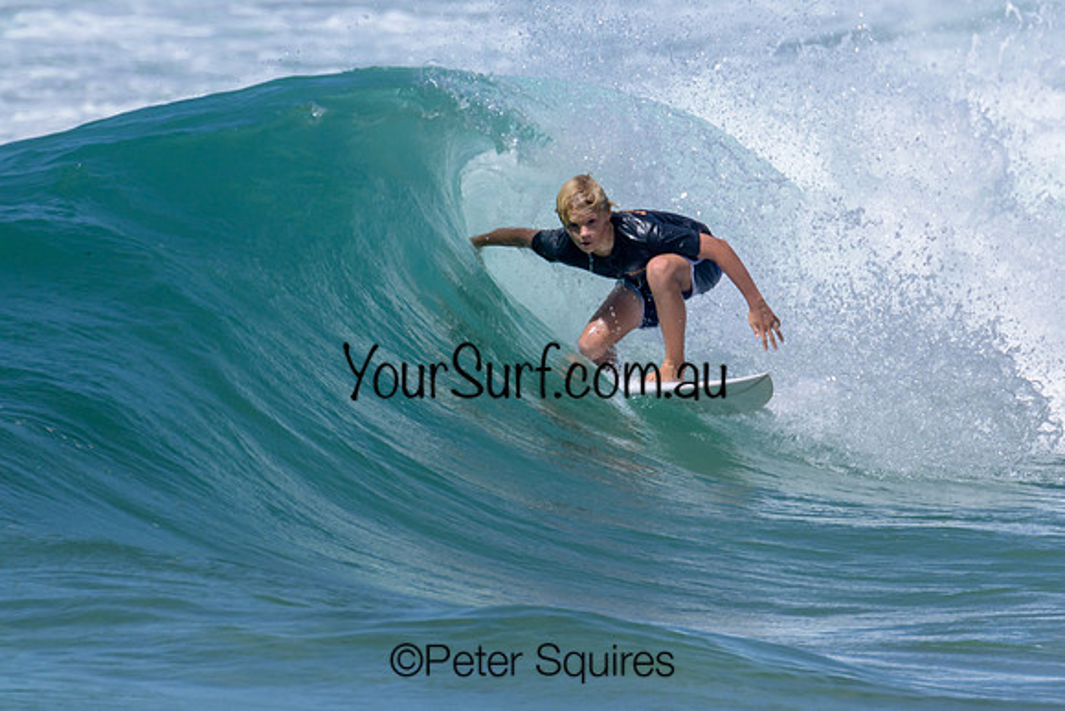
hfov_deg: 1.9
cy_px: 312
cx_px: 723
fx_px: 32157
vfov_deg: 1.3
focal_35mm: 1087
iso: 560
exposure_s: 1/2000
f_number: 11
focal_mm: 800
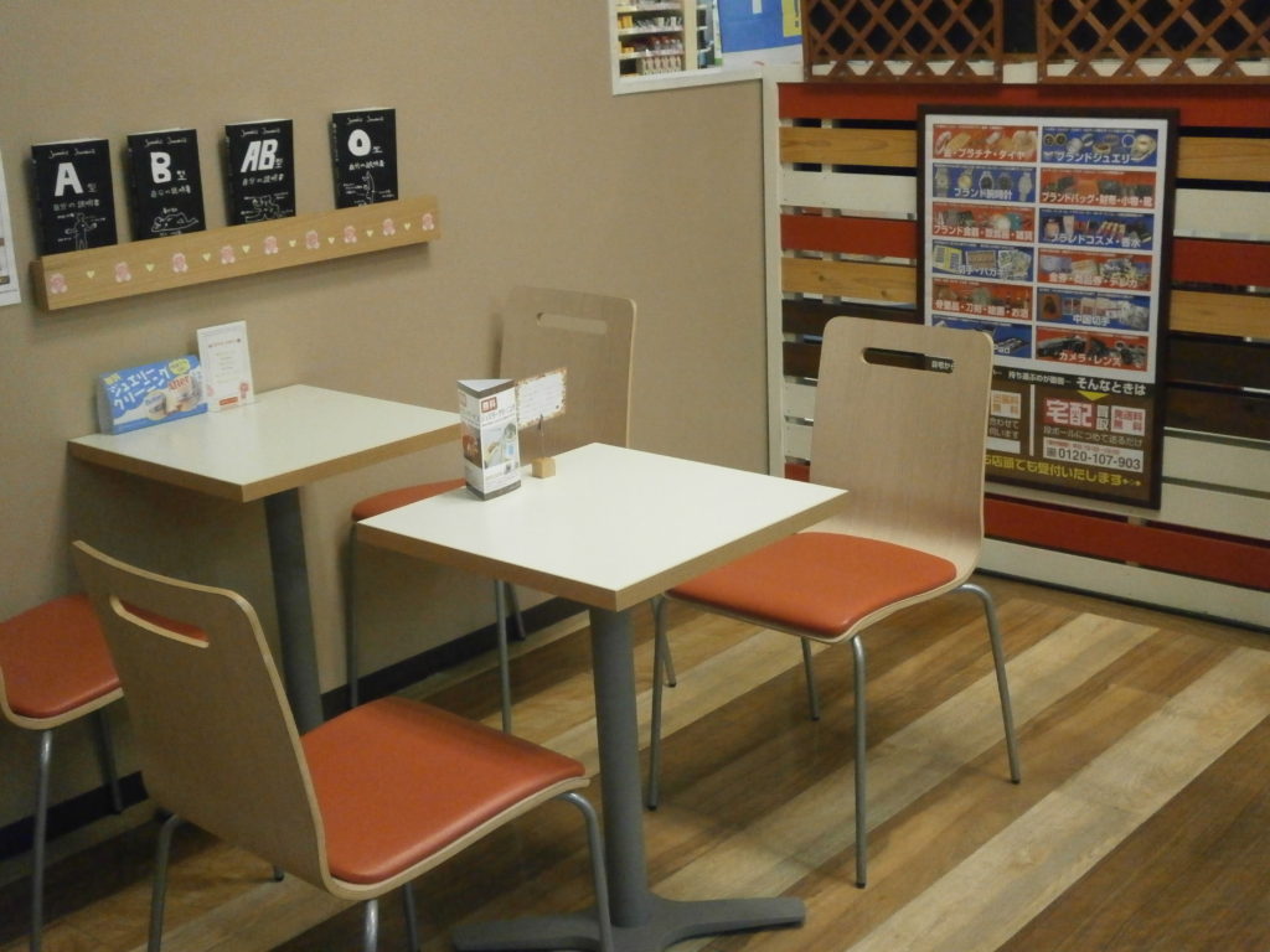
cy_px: 476
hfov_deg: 40.4
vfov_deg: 30.9
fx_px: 1724
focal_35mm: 47
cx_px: 635
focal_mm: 8.3
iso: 800
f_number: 3.4
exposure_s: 1/125
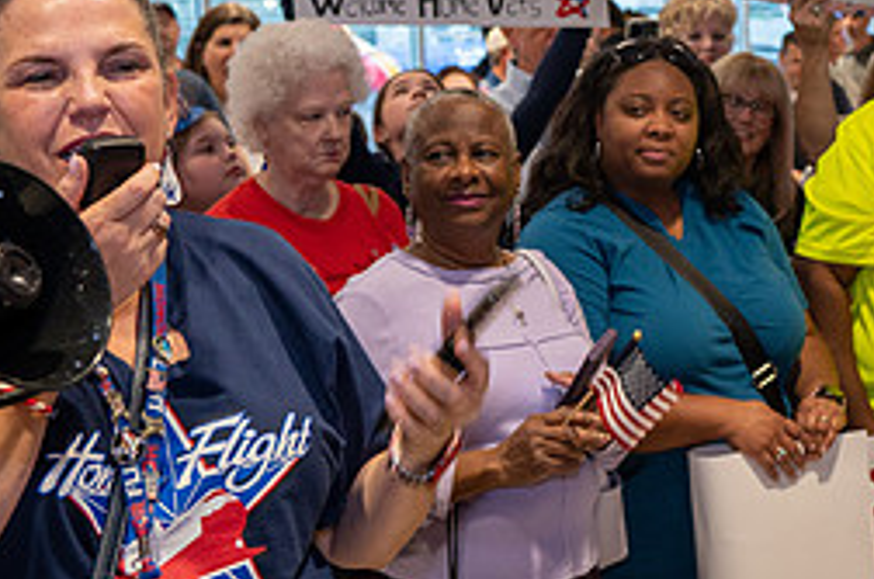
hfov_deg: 23.7
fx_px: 2011
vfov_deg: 16.1
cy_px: 7
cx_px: 836
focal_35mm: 83
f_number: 4.8
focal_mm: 36
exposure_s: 1/60
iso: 1600
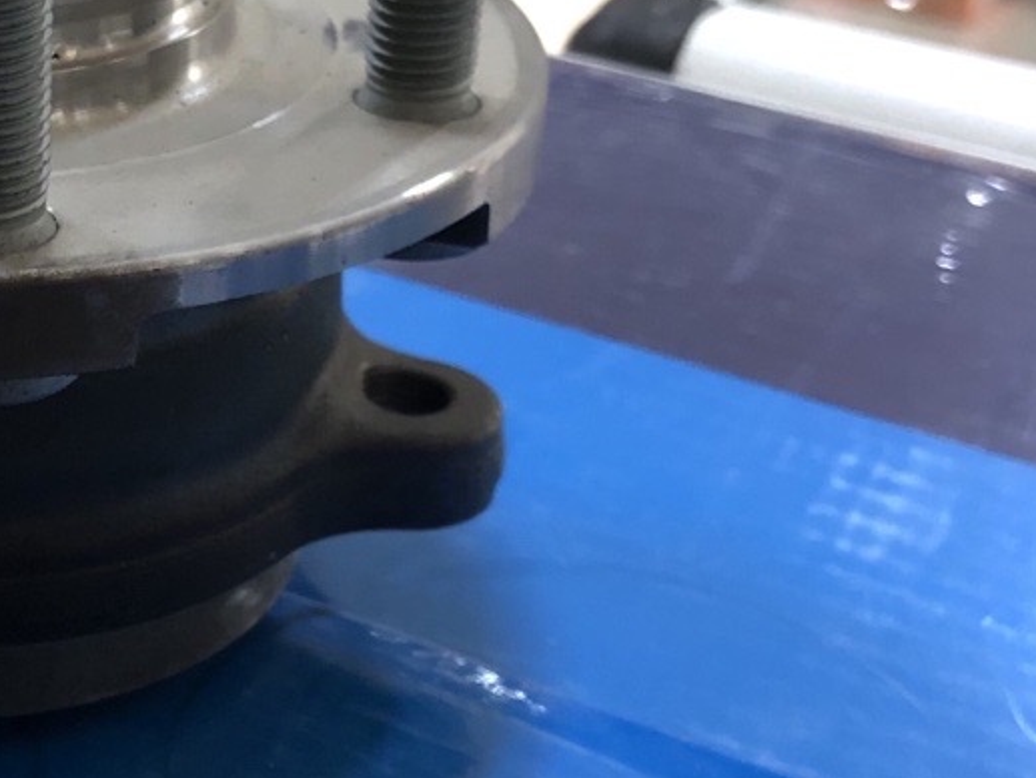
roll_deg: +1.9
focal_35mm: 78
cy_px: 333
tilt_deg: -28.6
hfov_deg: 23.6
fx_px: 2335
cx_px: -76
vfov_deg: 18.9
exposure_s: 1/15
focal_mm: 4
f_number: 1.8
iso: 64
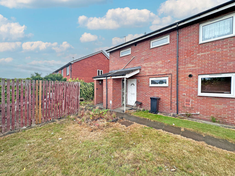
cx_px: 118
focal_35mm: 14
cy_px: 88
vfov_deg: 85.7
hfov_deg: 102.1
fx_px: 95
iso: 40
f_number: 2.2
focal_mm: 2.22
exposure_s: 1/282
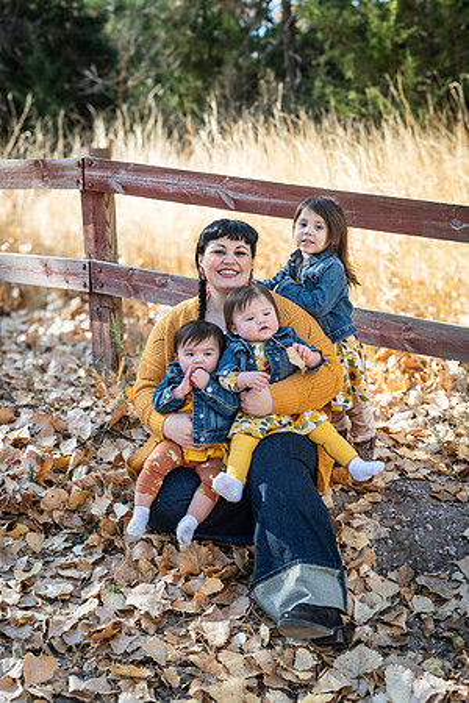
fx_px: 938
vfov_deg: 41.1
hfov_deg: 28.1
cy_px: 352
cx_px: 234
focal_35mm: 48
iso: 100
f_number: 5
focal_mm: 48
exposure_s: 1/125
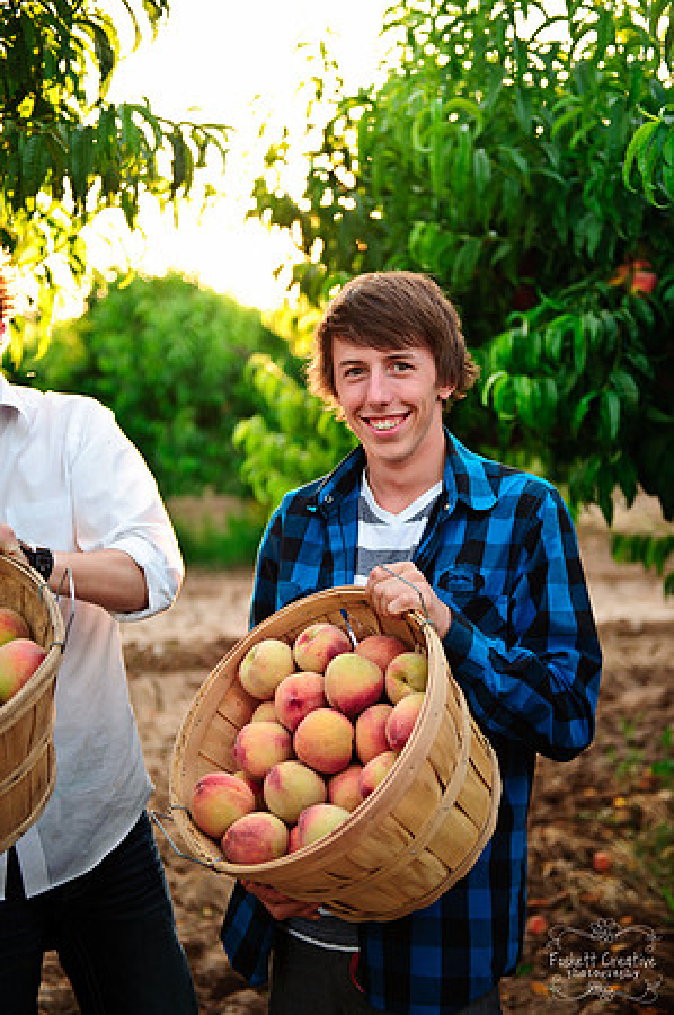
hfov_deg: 26.9
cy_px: 508
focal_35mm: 50
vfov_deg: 39.6
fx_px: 1407
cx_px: 337
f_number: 2.8
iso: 200
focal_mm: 50
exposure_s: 1/160
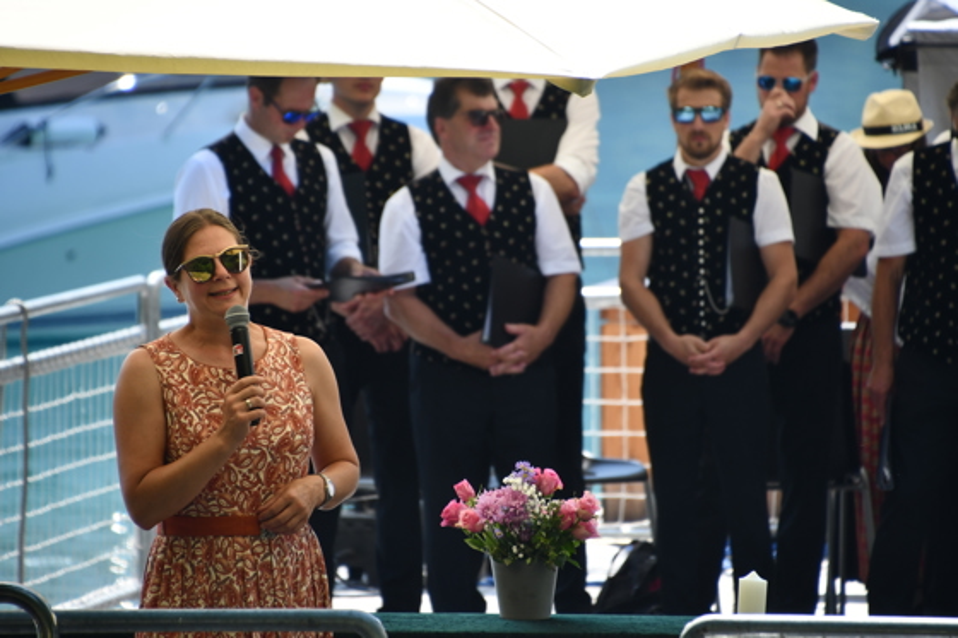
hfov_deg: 4.6
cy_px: 319
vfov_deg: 3.1
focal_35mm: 450
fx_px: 11971
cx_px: 479
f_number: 6.3
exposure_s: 1/500
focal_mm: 300
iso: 280
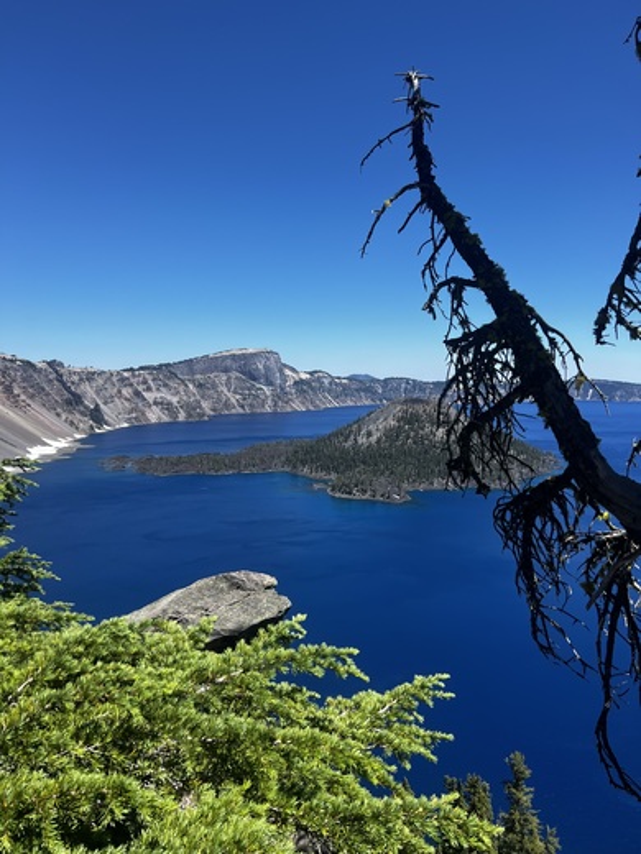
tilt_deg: -5.6
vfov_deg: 67.3
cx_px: 320
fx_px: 642
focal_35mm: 26
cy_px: 427
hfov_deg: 53.1
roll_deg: -3.5
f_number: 1.5
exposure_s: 1/3460
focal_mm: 5.7
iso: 50
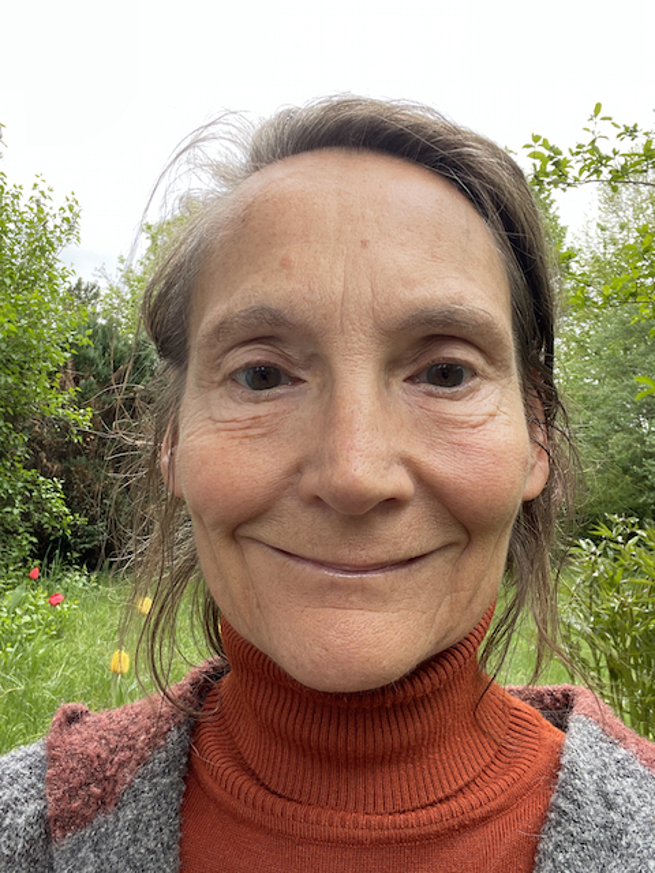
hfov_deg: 46.8
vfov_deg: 60.0
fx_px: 757
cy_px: 436
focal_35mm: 30
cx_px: 328
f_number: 2.2
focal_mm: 2.71
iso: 32
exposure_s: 1/121
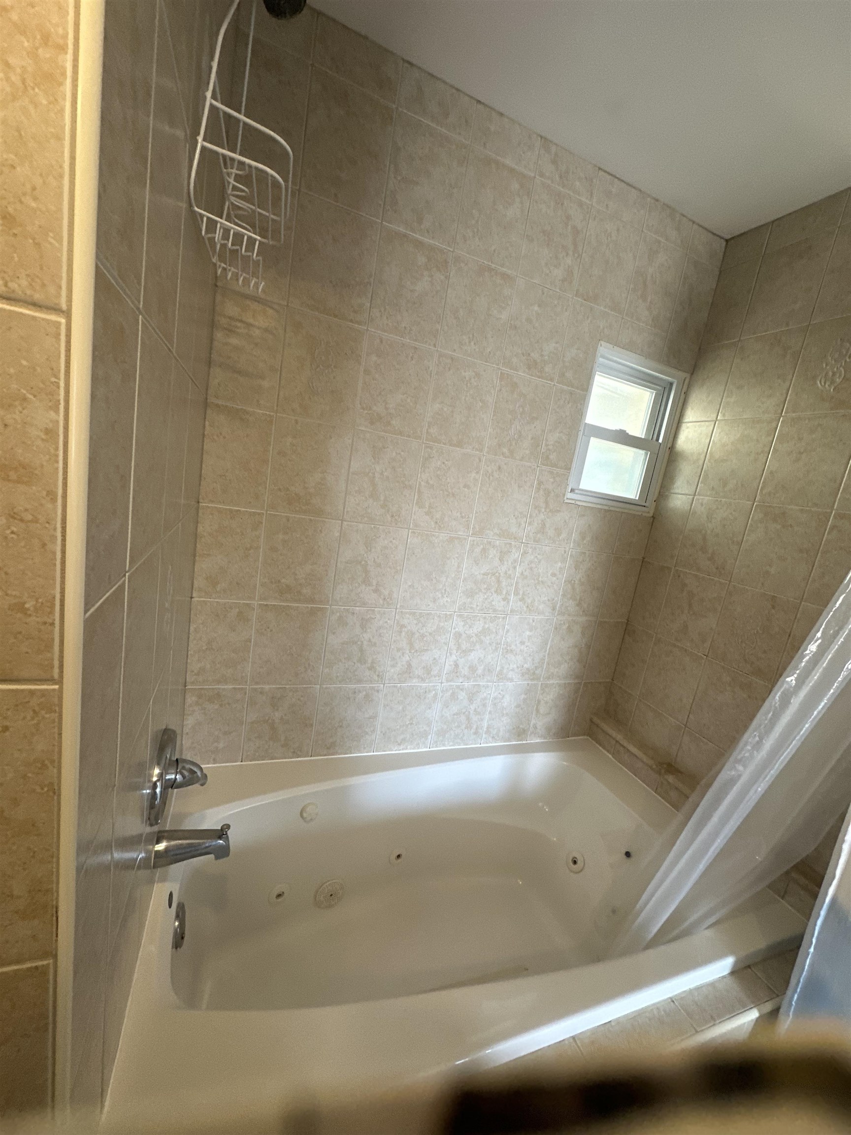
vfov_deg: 102.1
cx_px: 426
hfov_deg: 85.7
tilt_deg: -7.5
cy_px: 568
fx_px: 459
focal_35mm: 14
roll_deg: -9.3
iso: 160
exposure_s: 1/99
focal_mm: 2.22
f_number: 2.2
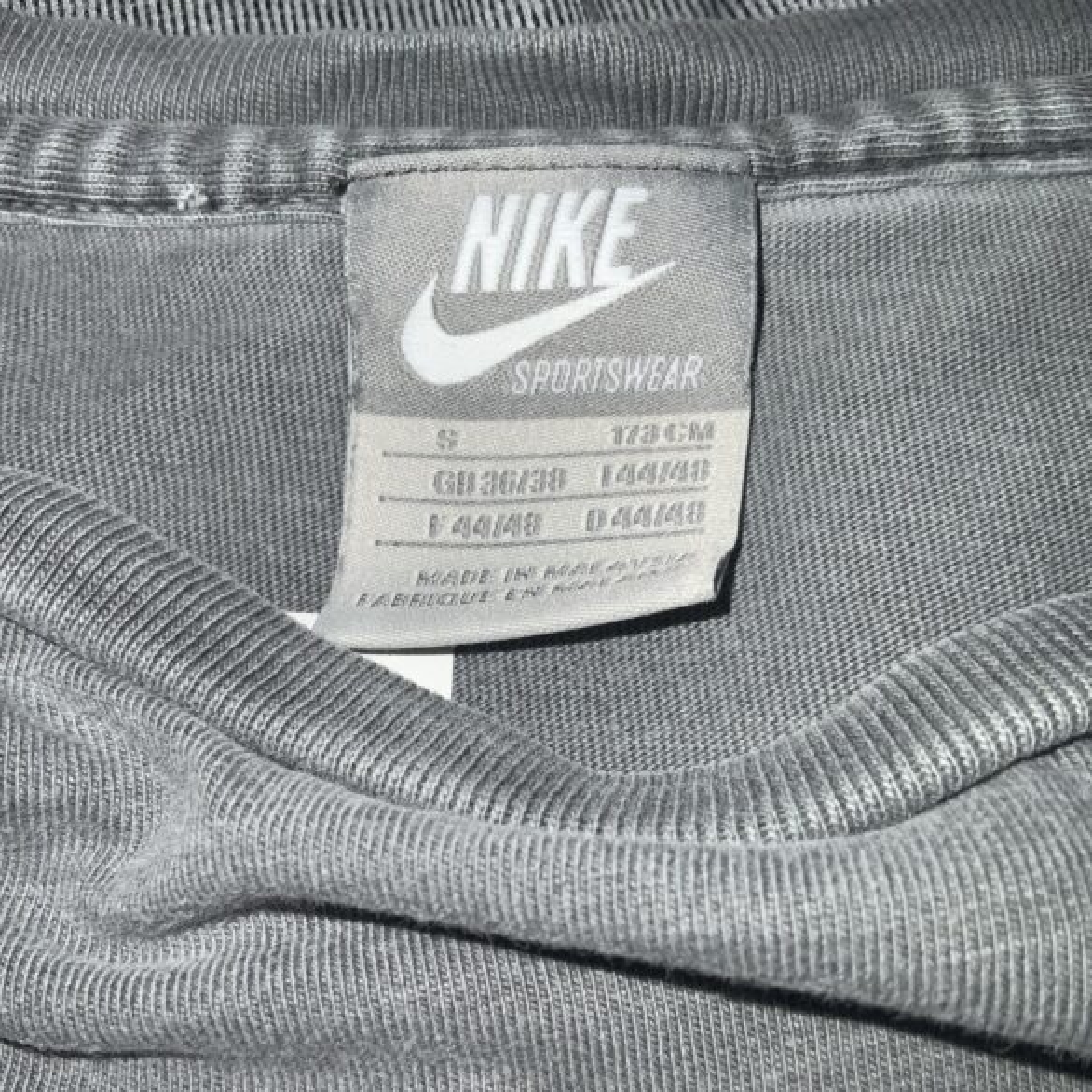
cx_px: 546
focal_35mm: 35
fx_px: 1249
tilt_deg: -69.6
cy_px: 686
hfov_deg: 47.2
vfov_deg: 46.8
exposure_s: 1/279
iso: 16
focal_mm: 3
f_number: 1.8
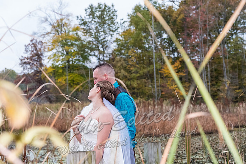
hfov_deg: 21.5
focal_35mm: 95
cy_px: 82
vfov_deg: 14.4
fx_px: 649
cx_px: 123
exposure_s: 1/200
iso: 1600
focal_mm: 63.4
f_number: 5
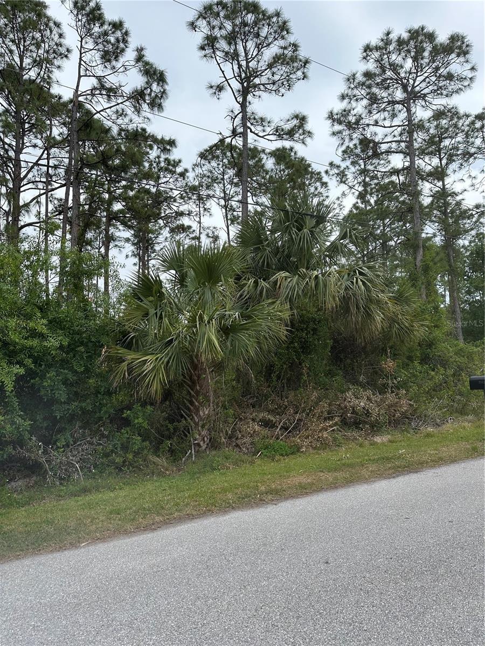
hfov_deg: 56.8
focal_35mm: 24
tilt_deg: +6.1
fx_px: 448
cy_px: 323
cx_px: 242
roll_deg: +2.5
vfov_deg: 71.6
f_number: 1.78
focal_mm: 6.86
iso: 80
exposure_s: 1/3861
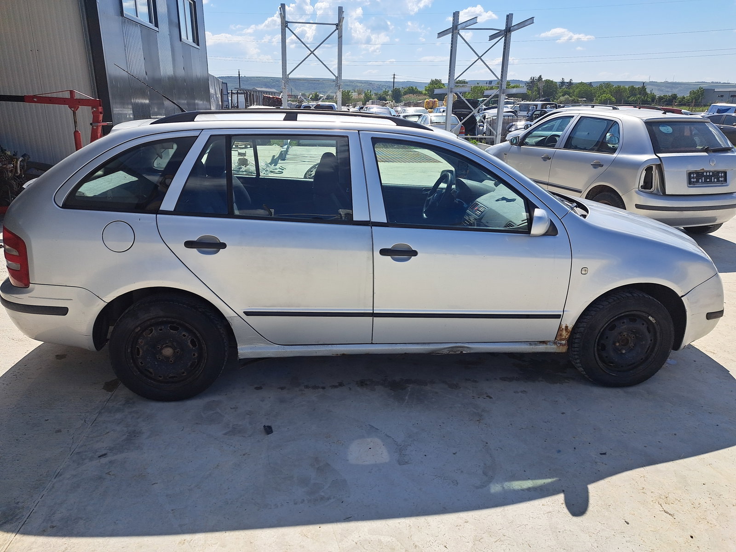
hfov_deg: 71.6
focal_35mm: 24
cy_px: 276
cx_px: 368
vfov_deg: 56.8
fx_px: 510
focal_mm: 5.23
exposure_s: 1/1570
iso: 50
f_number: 1.8
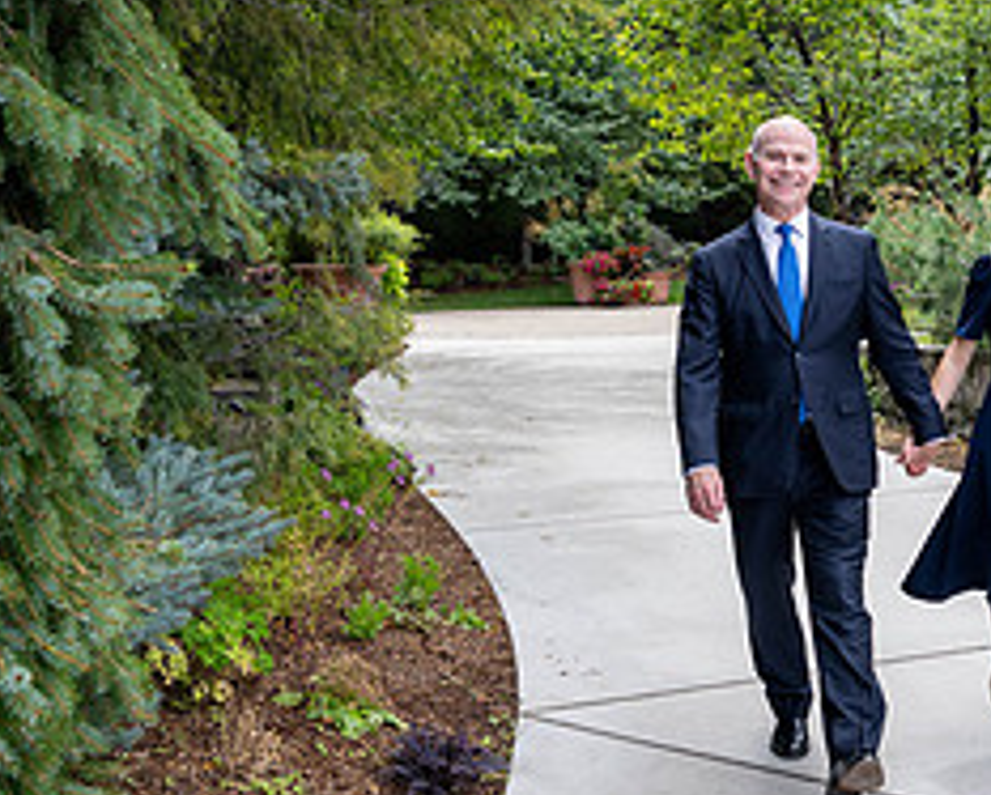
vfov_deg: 27.2
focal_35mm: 56
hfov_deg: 32.2
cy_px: 355
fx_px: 1645
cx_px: 855
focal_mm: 24
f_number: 4
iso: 200
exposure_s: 1/400
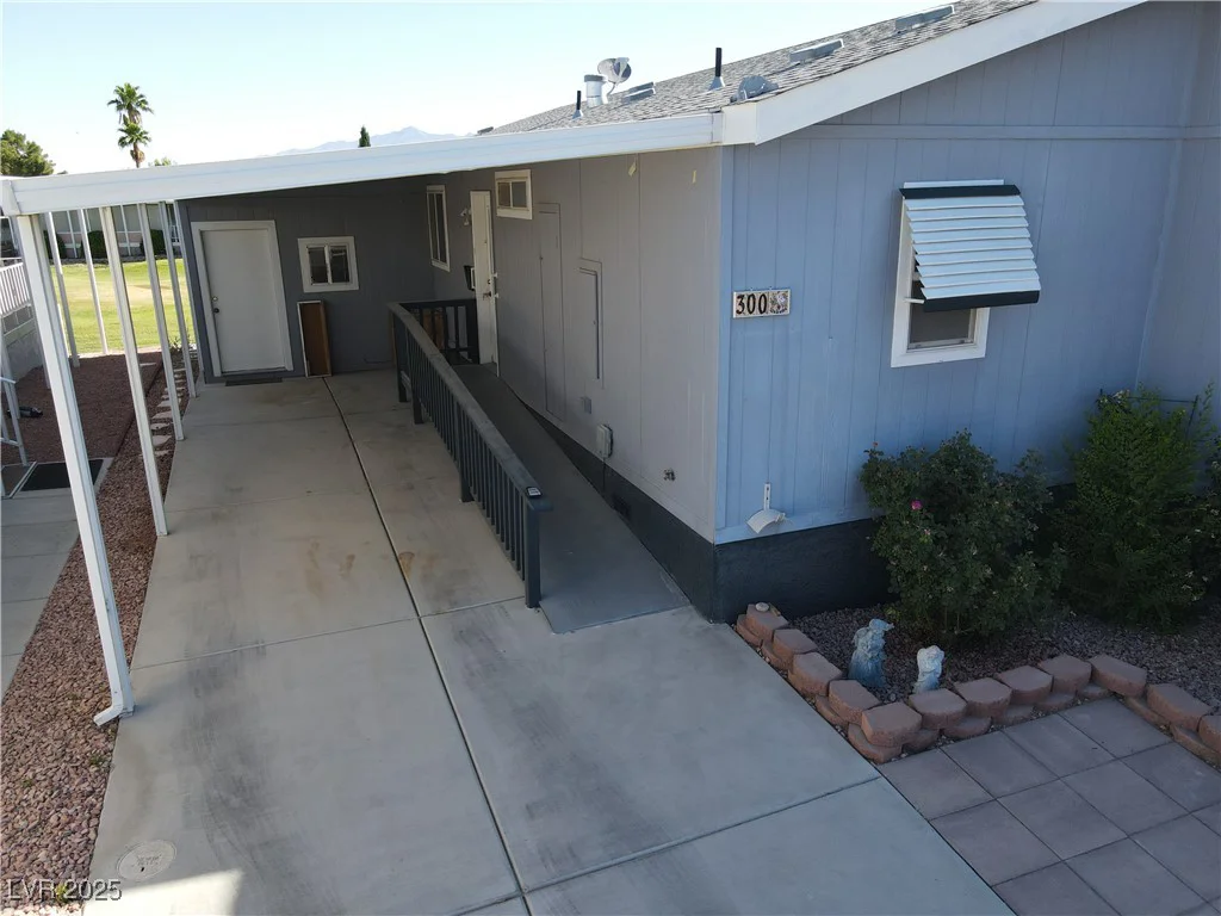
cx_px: 610
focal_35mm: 24
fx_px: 847
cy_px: 458
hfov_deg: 71.6
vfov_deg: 56.8
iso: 100
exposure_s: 1/240
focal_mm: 4.5
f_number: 2.8
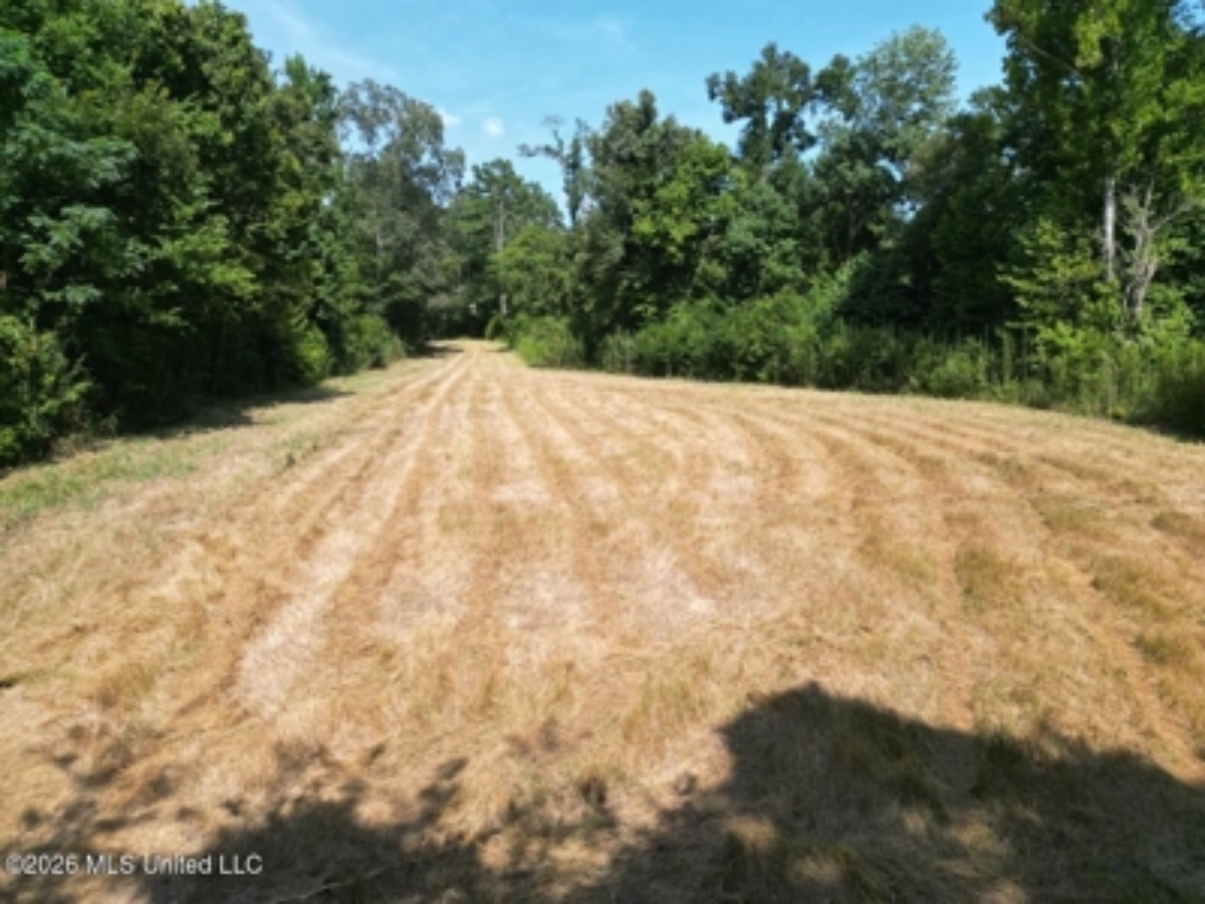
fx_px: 835
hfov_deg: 71.6
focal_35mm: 24
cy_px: 452
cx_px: 602
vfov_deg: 56.8
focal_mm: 6.72
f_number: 1.7
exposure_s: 1/2000
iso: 120
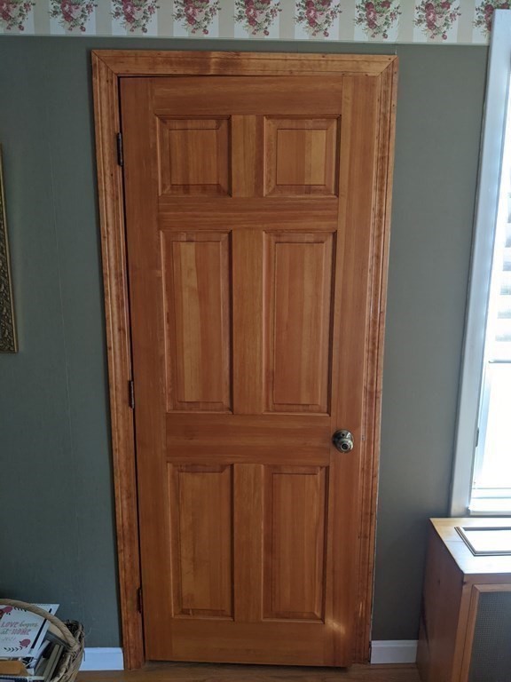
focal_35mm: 27
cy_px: 341
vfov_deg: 65.3
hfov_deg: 51.4
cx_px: 256
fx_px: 531
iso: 182
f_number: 1.8
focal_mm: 4.44
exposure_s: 1/120
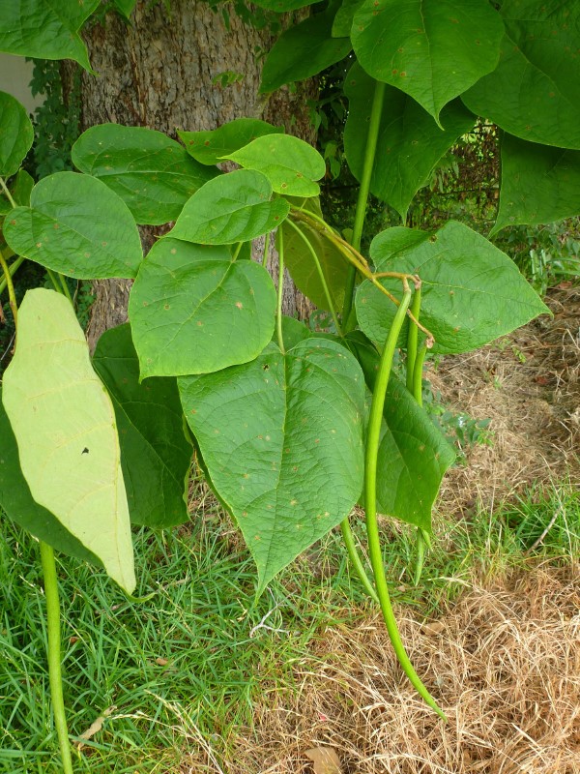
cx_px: 290
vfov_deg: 55.4
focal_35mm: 33
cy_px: 387
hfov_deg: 42.9
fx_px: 737
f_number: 3.6
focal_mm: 5.9
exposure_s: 1/80
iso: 100
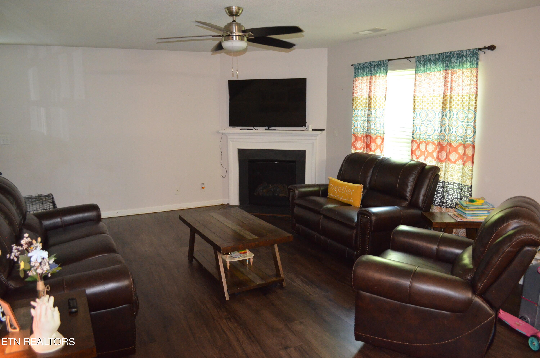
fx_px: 404
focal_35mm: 27
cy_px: 179
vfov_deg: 47.7
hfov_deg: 67.5
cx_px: 270
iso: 3200
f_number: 3.5
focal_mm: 18
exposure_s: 1/60
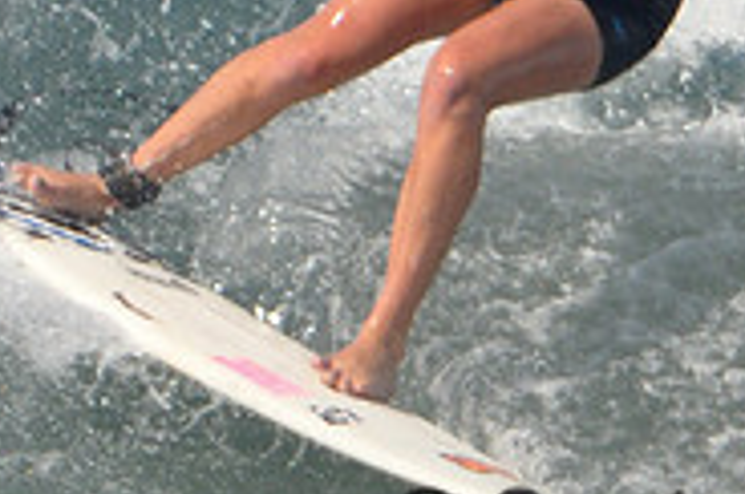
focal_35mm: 2601
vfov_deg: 0.5
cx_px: 332
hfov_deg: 0.8
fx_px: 53732
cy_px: -32
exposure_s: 1/1600
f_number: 6.3
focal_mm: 550
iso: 400
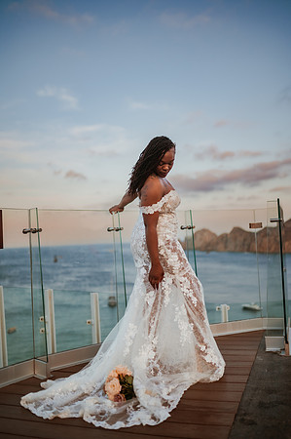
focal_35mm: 35
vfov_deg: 54.5
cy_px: 220
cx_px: 146
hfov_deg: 37.8
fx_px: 425
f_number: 1.4
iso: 160
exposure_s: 1/2000
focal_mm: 35
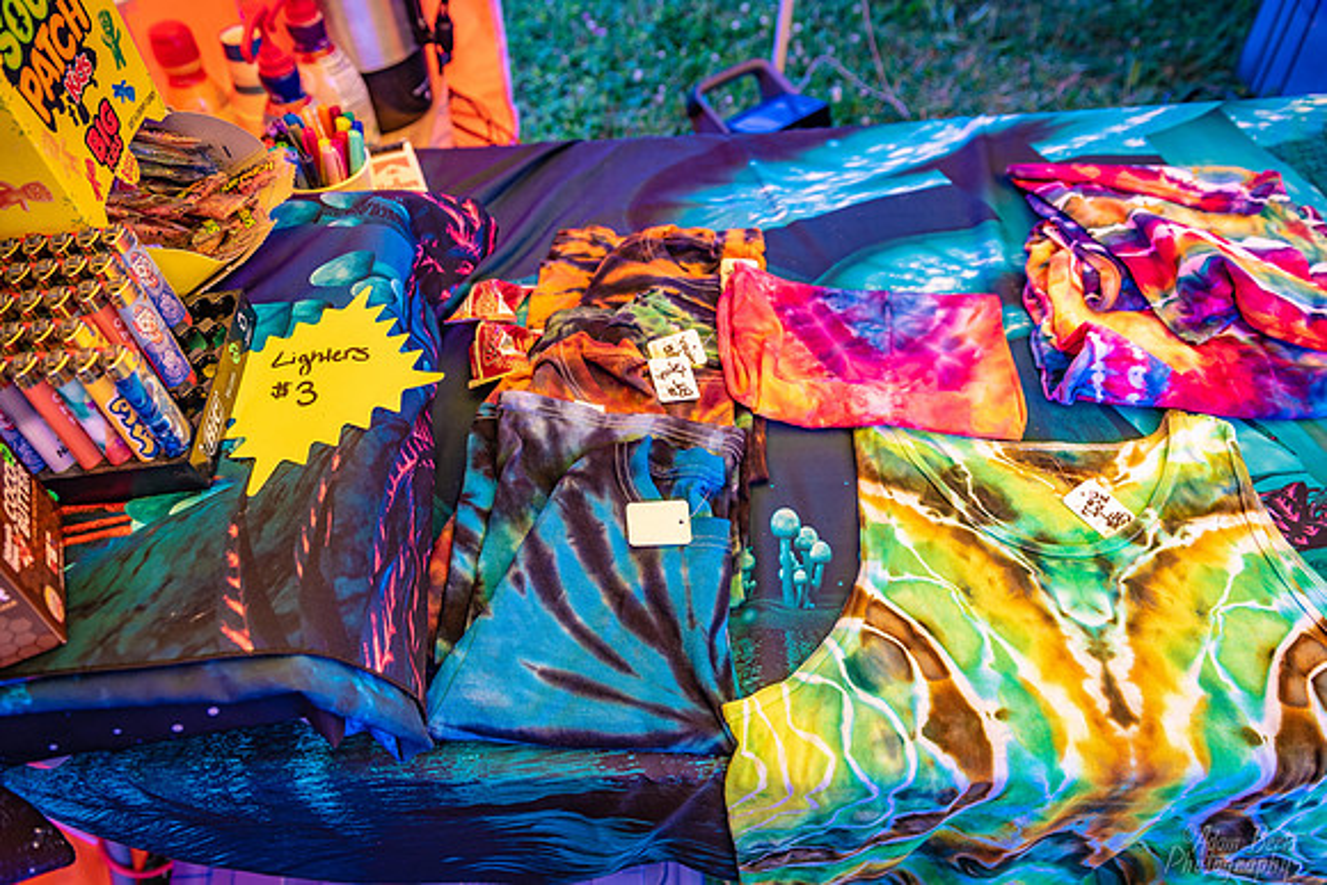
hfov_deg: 73.7
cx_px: 664
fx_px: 885
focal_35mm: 24
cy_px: 442
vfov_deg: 53.2
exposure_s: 1/250
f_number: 4
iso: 100
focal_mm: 24
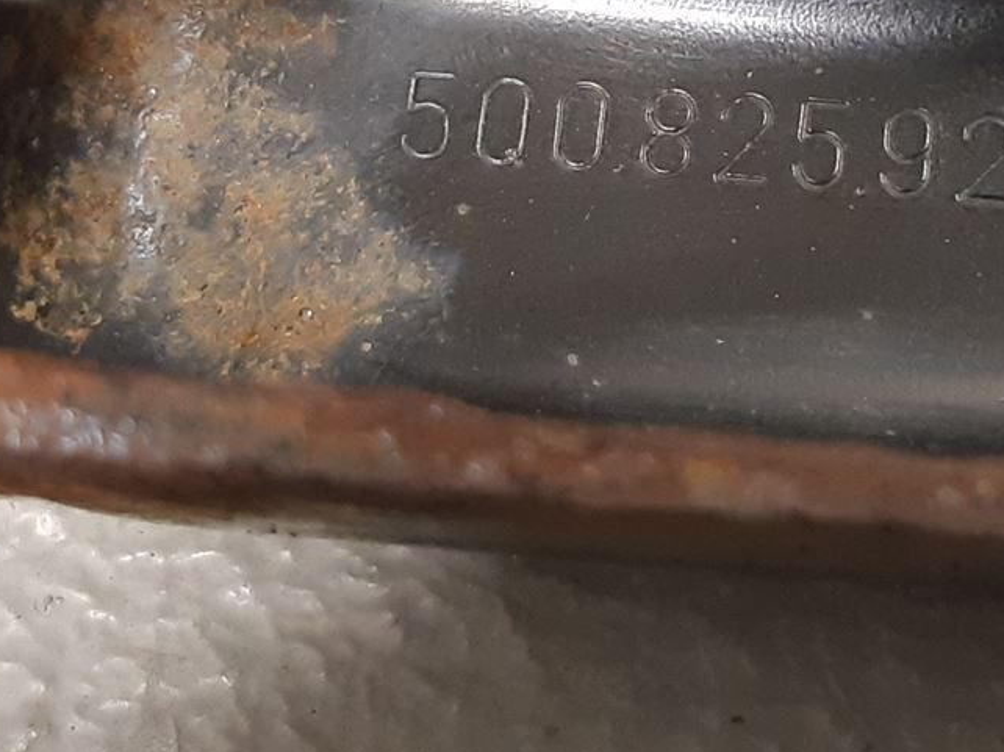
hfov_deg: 23.4
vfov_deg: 17.5
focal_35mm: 83
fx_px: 2406
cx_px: 704
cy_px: 84
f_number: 1.7
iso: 250
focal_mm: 3.93
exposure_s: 1/50
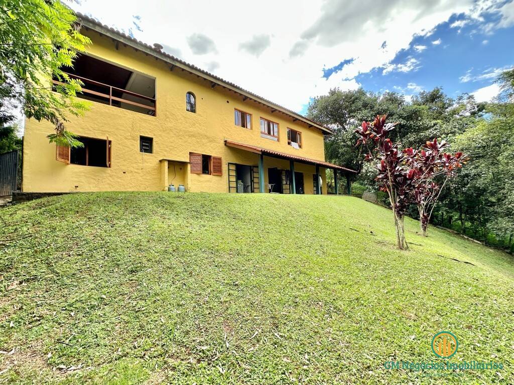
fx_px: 208
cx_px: 257
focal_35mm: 14
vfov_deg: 85.7
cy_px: 192
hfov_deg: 102.1
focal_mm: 2.22
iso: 40
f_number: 2.2
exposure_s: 1/285
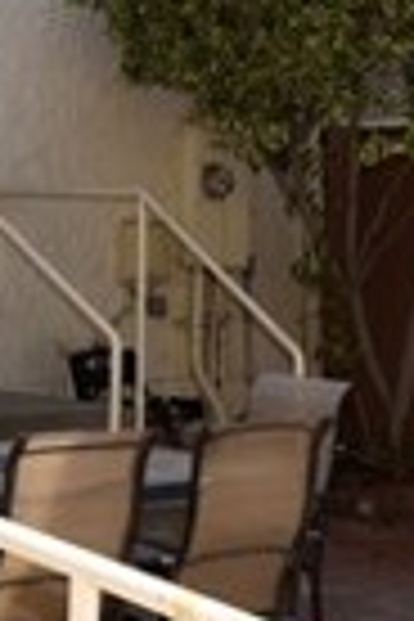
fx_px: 1915
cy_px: 277
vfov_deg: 18.4
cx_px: 40
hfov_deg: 12.3
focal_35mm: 111
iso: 100
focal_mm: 15
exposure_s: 1/200
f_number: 10
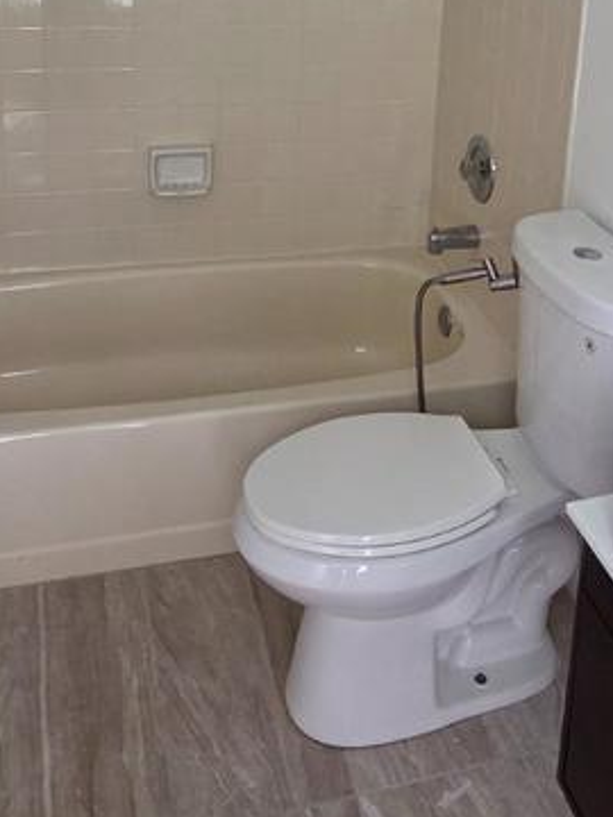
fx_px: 921
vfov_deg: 43.4
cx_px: 388
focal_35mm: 39
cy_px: 70
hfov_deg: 36.6
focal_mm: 2.2
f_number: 2.2
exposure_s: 1/60
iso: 400
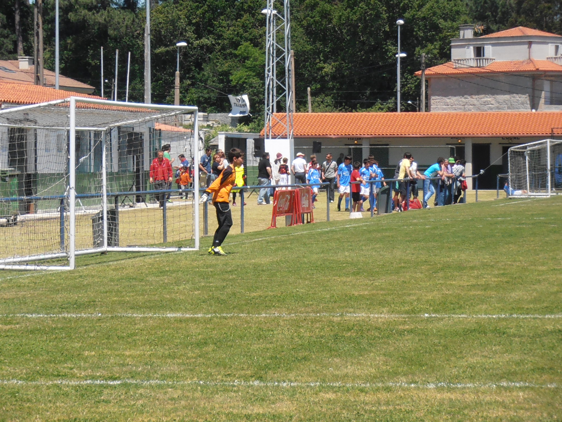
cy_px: 211
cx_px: 281
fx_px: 2695
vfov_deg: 8.9
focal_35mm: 166
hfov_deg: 11.9
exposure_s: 1/1250
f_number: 5.9
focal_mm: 29.44
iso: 250
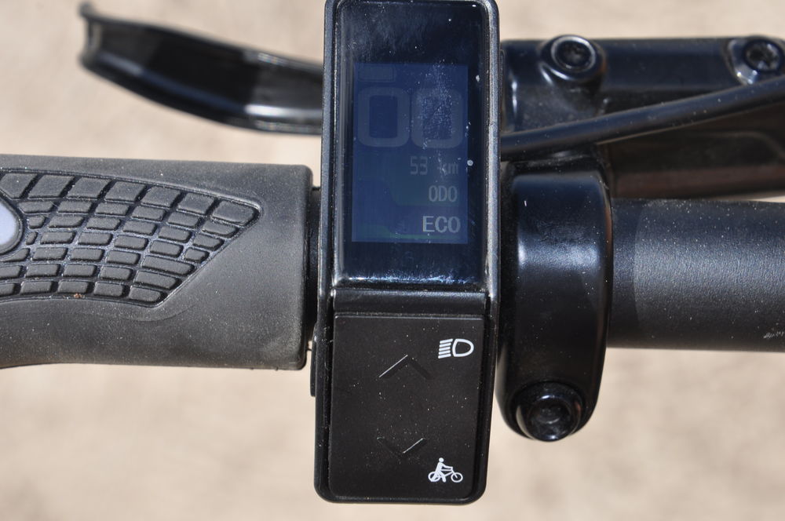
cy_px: 260
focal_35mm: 117
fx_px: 2548
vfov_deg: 11.7
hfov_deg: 17.5
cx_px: 392
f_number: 11
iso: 200
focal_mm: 78
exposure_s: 1/200
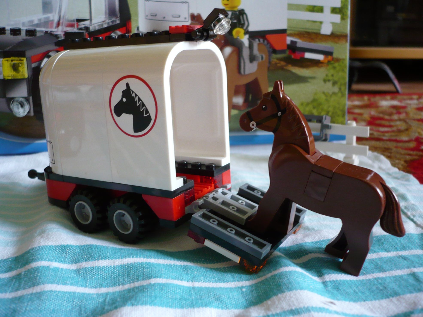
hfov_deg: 52.6
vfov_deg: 40.7
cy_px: 158
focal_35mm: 35
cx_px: 212
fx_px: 428
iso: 160
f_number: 2.8
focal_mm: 5.8
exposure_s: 1/30
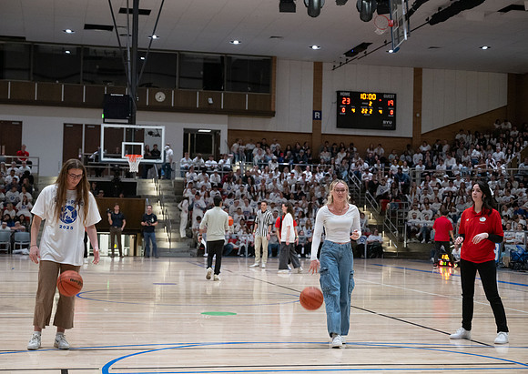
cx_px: 265
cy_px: 187
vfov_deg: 23.4
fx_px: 905
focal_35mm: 60
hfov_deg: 32.5
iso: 2500
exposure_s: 1/200
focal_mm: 58
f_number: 4
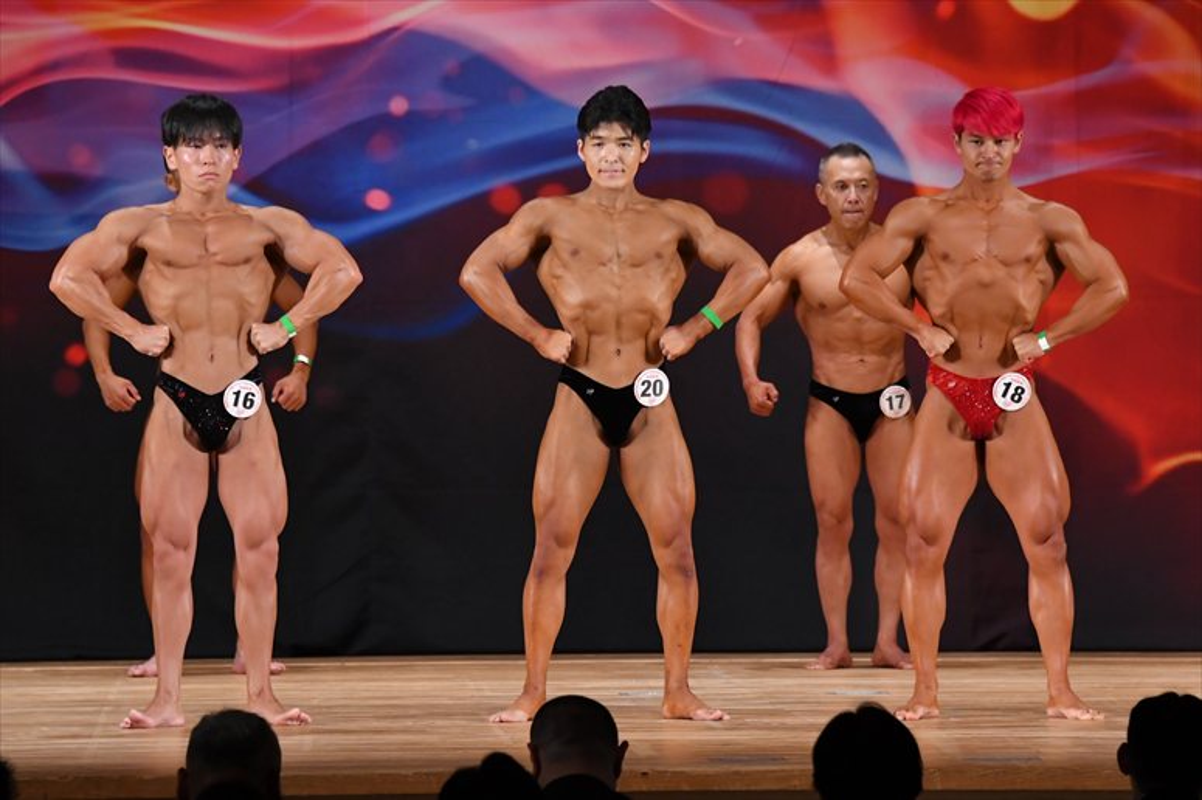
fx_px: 7509
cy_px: 400
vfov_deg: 6.1
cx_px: 601
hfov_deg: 9.2
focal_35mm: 225
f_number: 5.6
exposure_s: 1/400
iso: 3200
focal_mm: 150
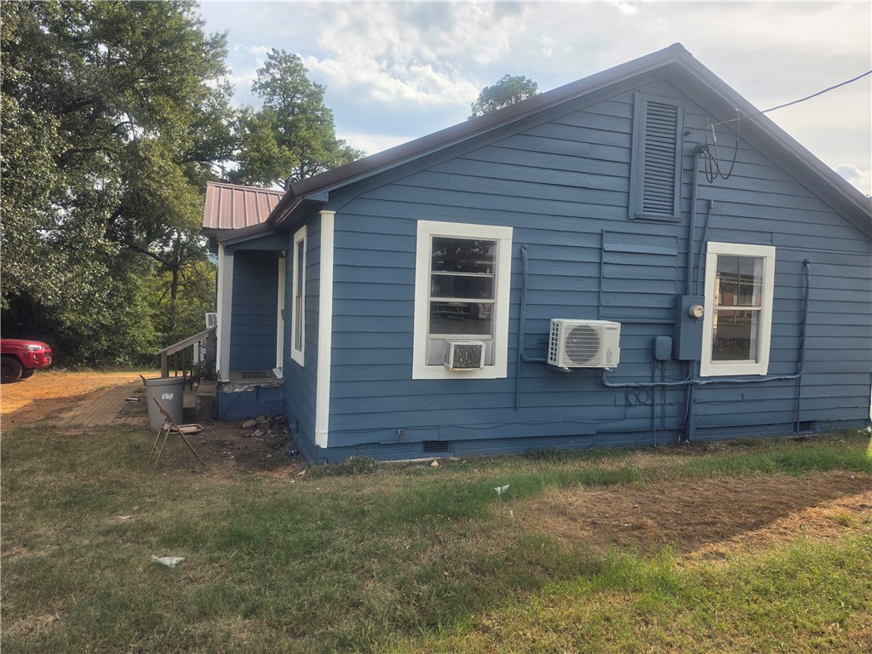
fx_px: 579
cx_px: 436
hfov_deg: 73.9
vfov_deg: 58.9
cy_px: 327
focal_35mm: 23
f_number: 1.4
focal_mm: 6.5
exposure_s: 1/7939
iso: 40
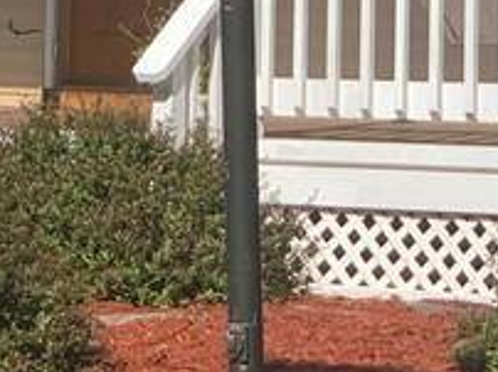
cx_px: 229
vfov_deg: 5.5
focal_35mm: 264
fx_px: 3794
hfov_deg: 7.5
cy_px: -288
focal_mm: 6
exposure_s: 1/761
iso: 16
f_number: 2.4
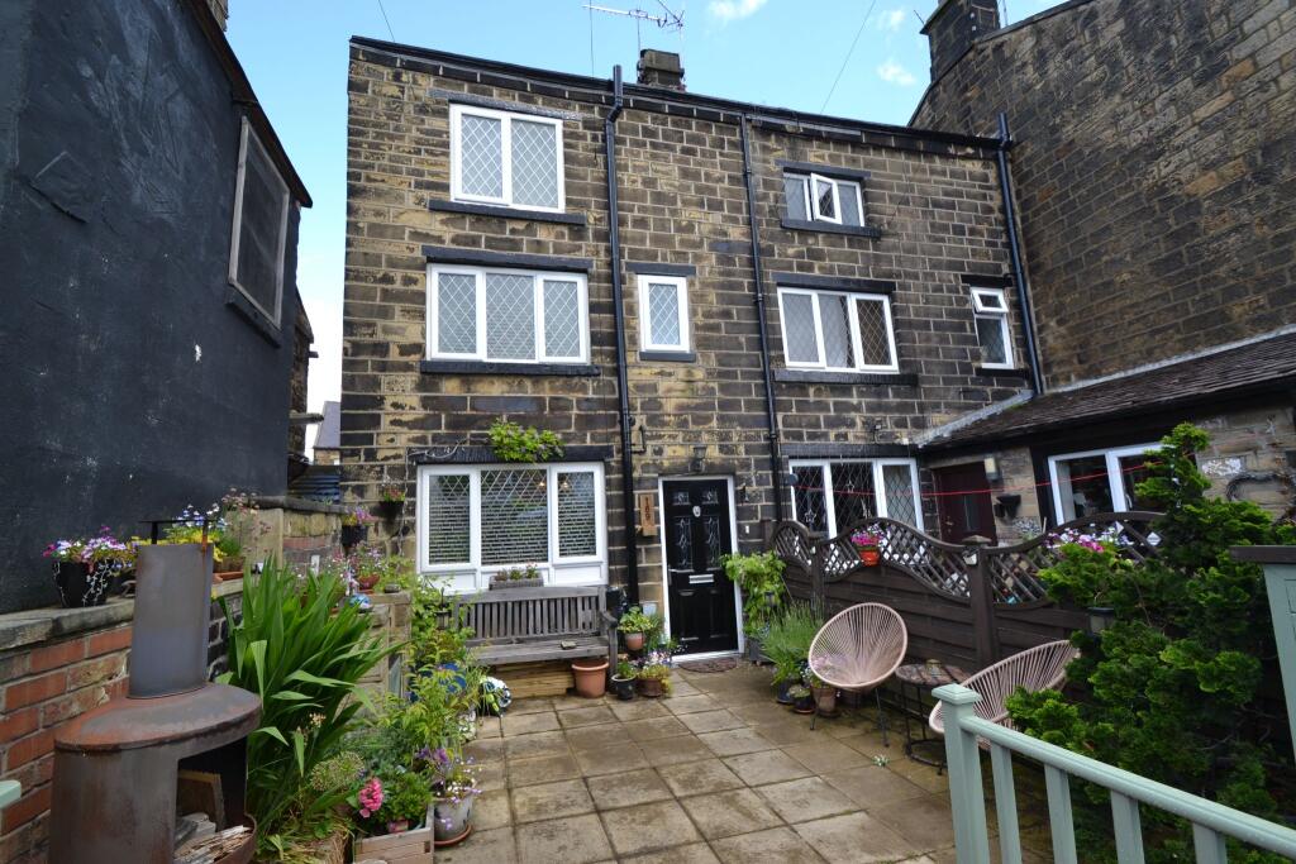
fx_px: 540
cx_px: 648
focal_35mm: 15
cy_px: 432
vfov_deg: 77.3
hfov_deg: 100.4
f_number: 5.6
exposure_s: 1/125
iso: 140
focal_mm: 10
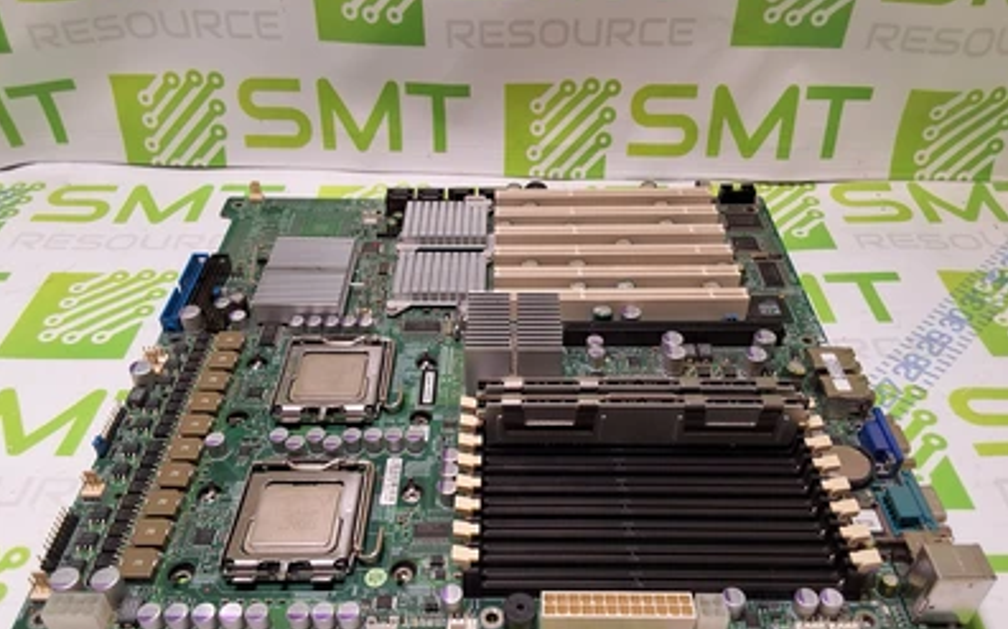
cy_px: 369
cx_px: 504
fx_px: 824
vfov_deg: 41.6
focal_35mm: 30
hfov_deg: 62.9
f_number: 1.9
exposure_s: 1/60
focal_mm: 2.91
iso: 40
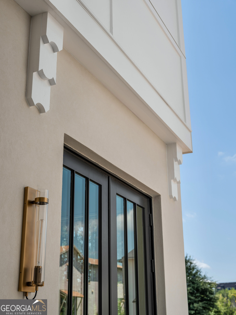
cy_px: 158
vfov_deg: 38.9
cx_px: 118
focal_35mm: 49
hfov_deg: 29.7
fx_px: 445
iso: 100
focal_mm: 61.8
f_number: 8
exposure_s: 1/200
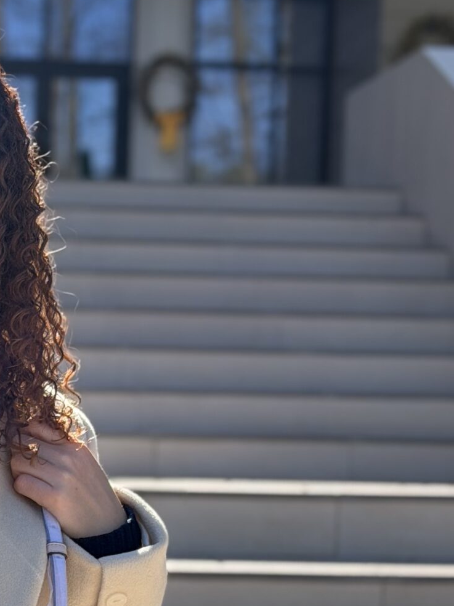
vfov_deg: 15.5
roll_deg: -1.6
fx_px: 2186
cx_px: -68
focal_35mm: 125
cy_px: 573
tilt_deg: -3.5
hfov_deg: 11.6
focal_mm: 6.76
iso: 80
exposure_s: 1/2577
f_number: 1.78
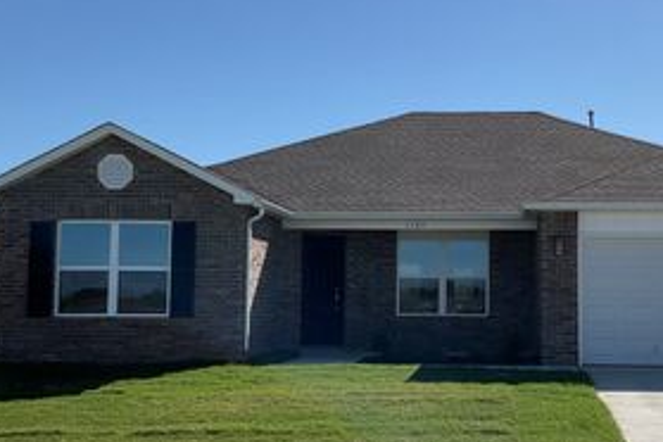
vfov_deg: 25.1
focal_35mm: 54
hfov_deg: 36.3
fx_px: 994
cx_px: 466
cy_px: 239
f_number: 1.8
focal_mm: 3
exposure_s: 1/3788
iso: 20
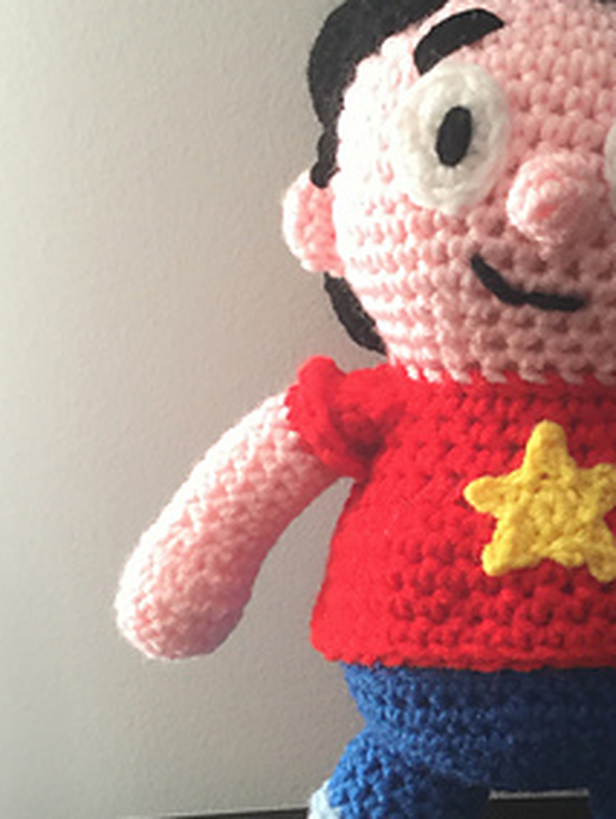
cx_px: 561
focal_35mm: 70
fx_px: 1657
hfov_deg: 20.6
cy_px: 449
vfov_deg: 27.7
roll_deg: -0.5
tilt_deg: -19.4
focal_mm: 3.3
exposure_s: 1/30
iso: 64
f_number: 2.4
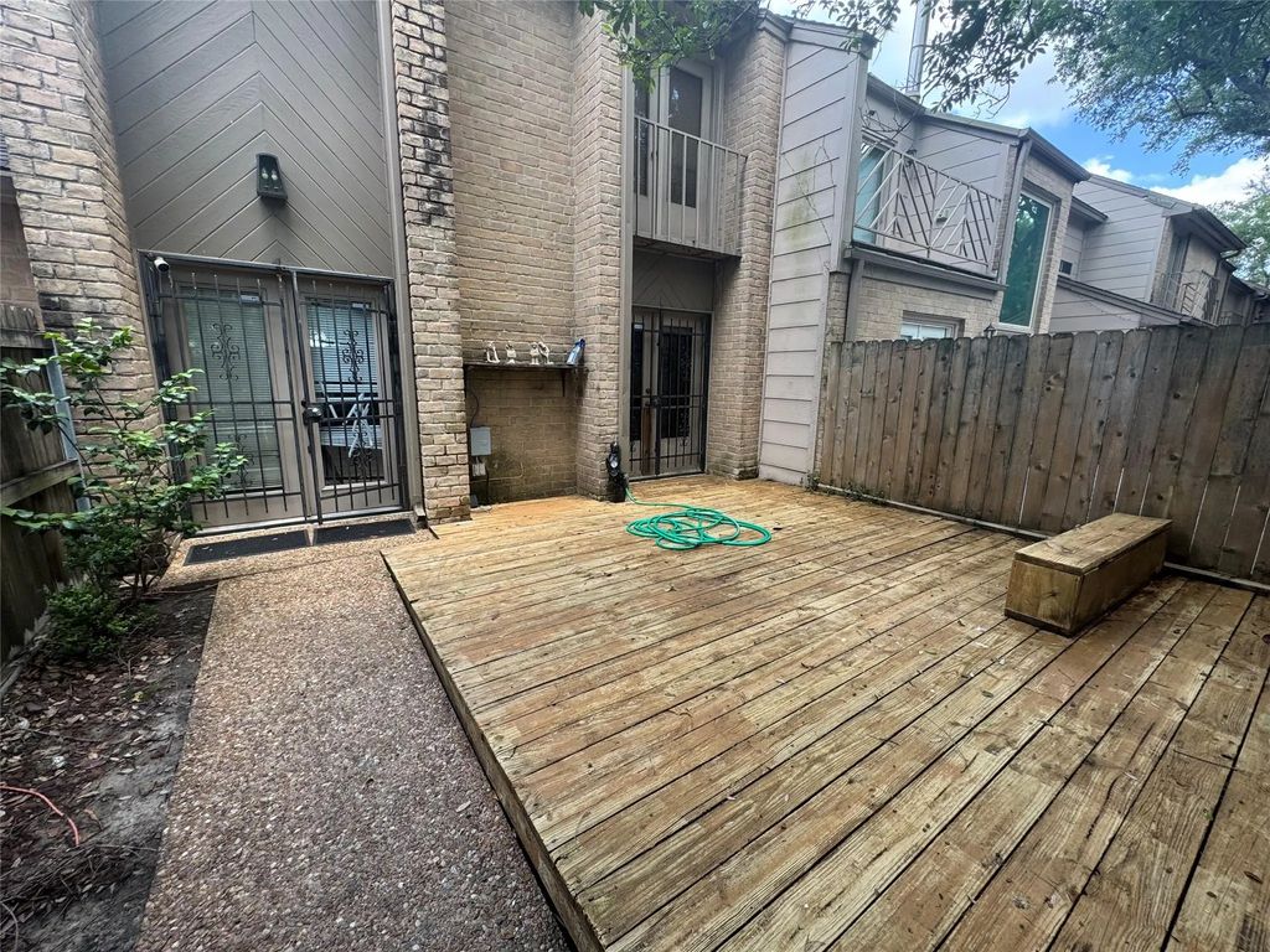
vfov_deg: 85.7
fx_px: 514
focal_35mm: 14
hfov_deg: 102.1
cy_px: 476
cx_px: 635
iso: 40
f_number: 2.2
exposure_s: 1/99
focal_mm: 2.22
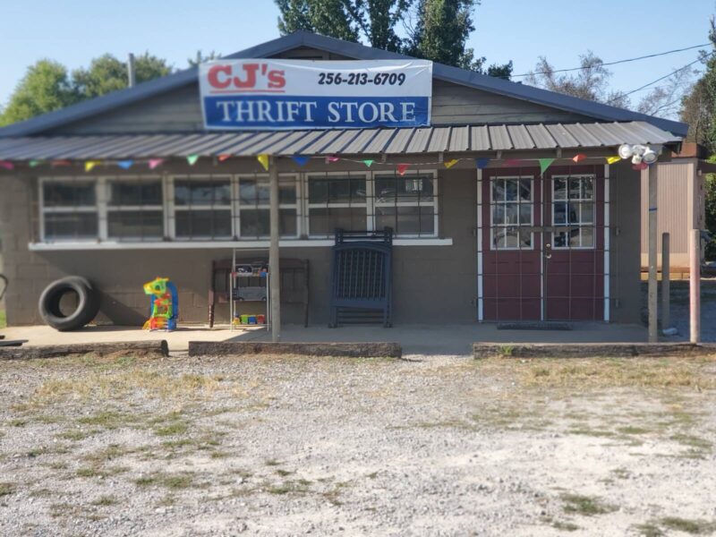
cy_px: 268
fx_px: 1076
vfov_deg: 28.0
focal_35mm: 52
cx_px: 358
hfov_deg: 36.8
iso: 50
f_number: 2.4
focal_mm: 6
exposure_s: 1/382
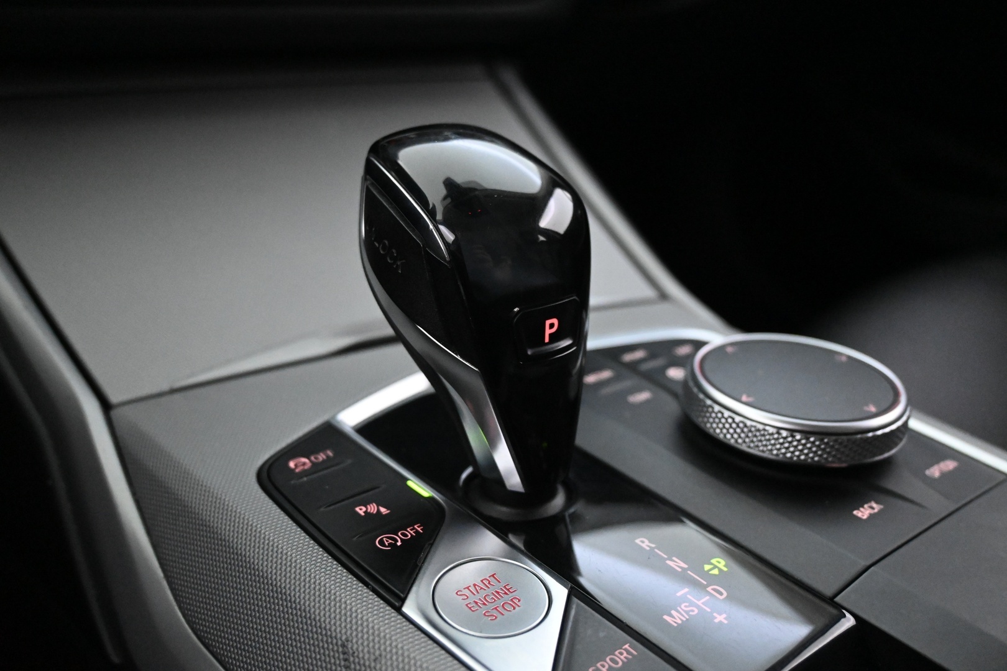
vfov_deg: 40.0
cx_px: 504
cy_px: 336
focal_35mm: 33
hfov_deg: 57.2
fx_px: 923
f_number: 4
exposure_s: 1/40
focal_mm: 22
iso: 6400
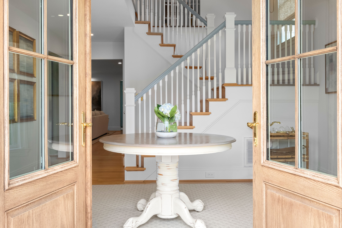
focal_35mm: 34
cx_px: 171
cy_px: 114
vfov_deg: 38.9
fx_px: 323
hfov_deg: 55.8
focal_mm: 23
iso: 1250
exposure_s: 1/50
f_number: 8
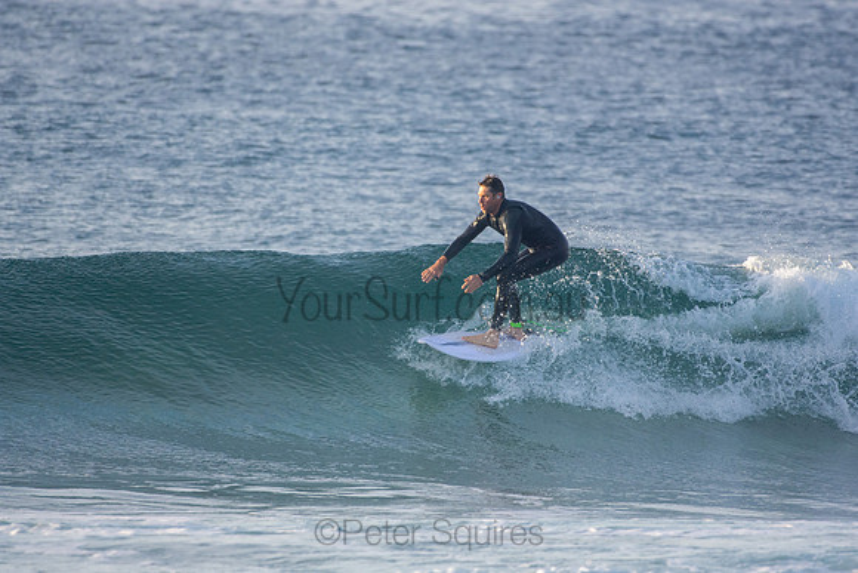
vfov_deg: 1.8
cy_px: 286
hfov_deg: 2.7
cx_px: 429
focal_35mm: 750
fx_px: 17878
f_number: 5.6
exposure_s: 1/1250
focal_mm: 500
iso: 560
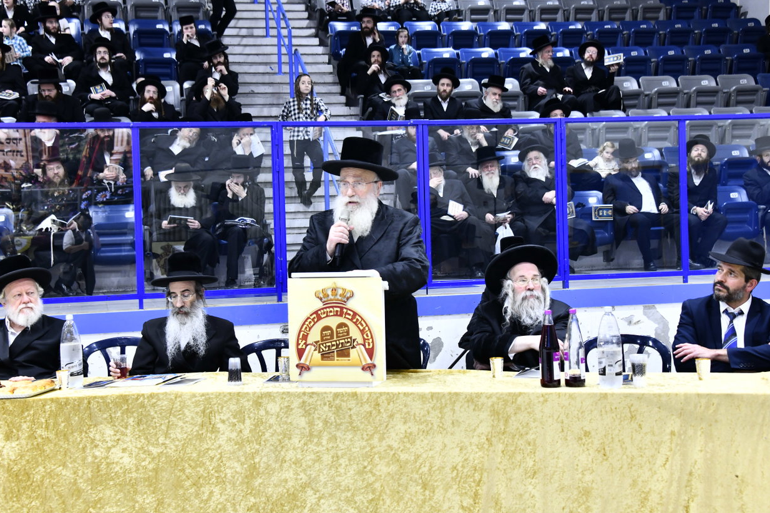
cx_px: 379
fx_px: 1262
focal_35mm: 59
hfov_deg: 33.9
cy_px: 227
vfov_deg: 23.0
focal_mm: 52
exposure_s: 1/125
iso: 1000
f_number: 5.6
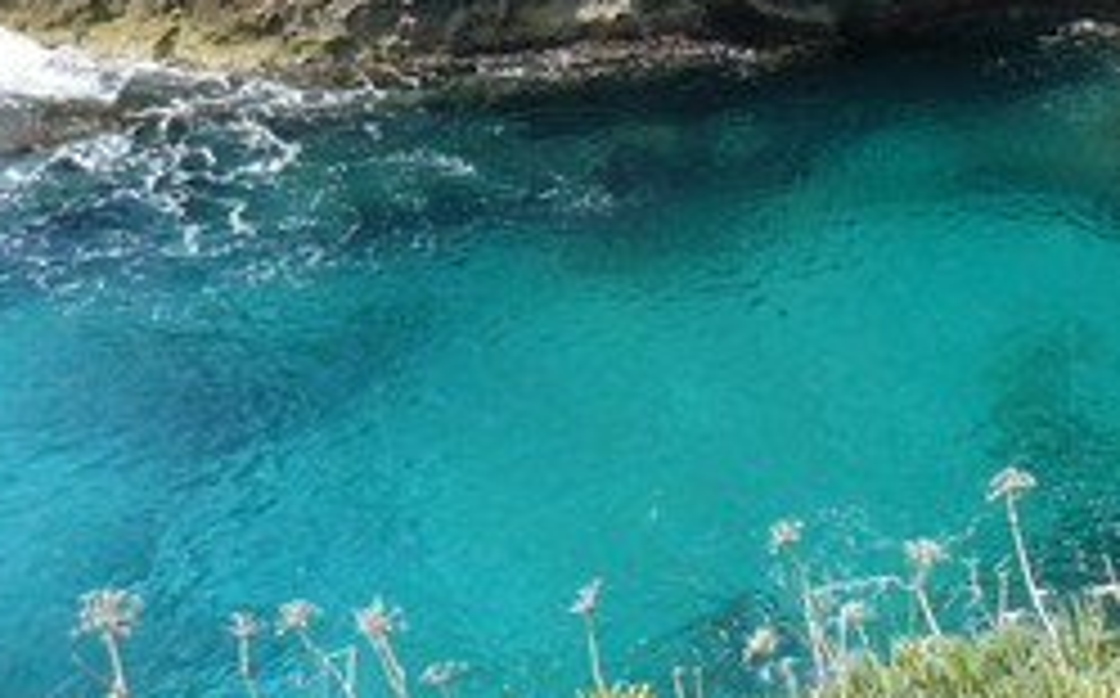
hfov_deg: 22.6
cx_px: 1203
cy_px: -97
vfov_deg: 14.6
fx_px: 2653
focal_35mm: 87
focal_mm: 6
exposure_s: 1/200
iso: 100
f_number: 5.6
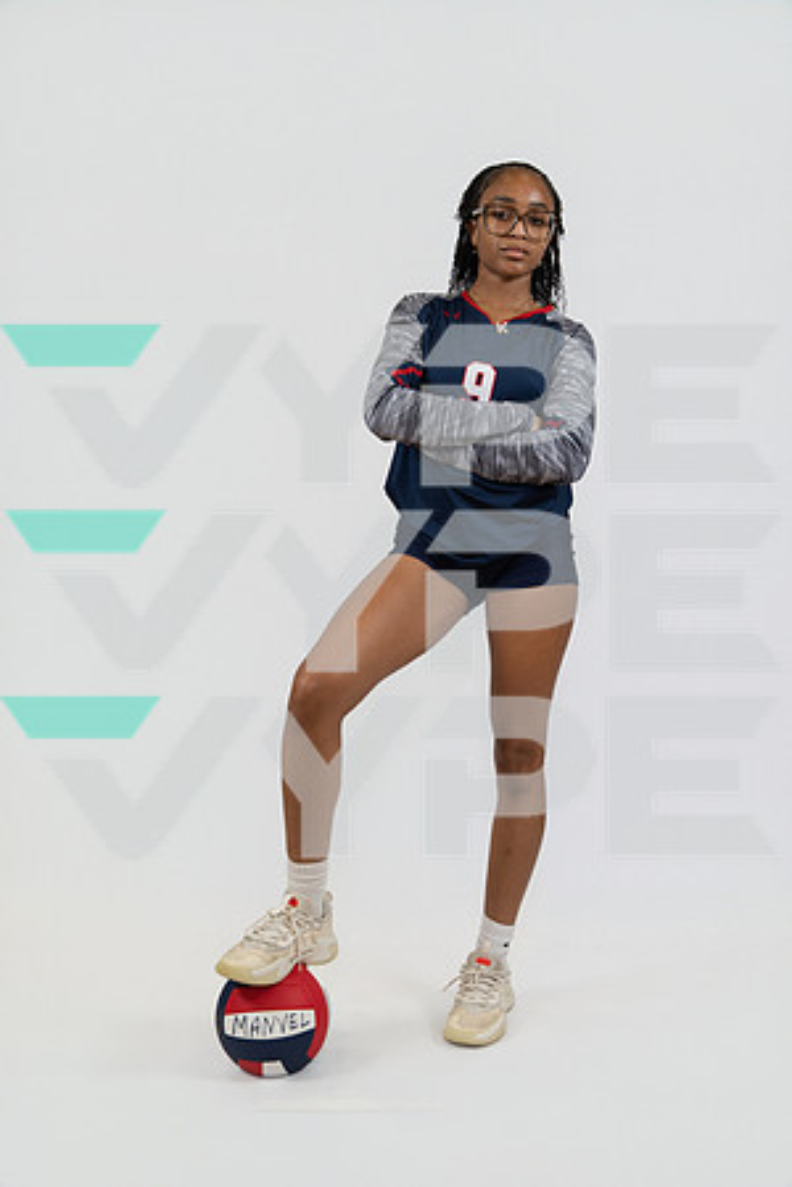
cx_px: 396
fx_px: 1389
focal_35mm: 42
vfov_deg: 46.3
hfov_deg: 31.8
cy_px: 594
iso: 400
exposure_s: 1/125
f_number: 4
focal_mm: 42.1
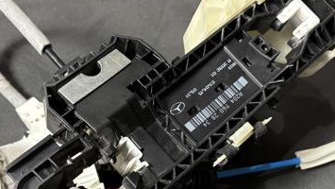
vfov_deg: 22.9
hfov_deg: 40.3
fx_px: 453
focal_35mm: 51
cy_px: 174
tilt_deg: -52.7
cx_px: 126
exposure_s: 1/33
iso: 400
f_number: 1.6
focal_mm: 5.96
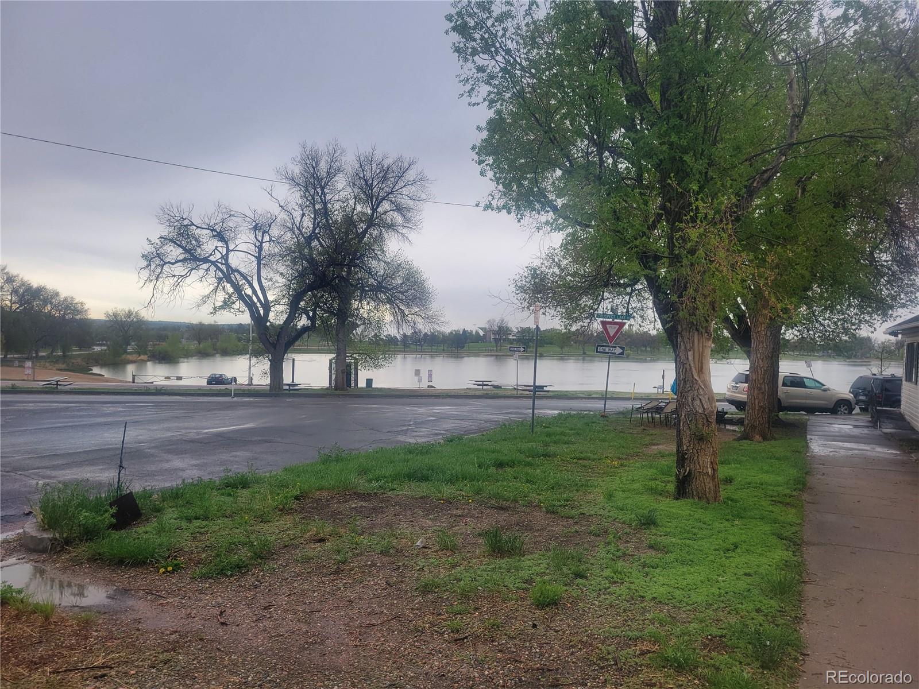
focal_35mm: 26
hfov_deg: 67.3
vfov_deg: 53.1
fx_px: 690
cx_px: 460
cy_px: 344
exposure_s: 1/273
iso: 40
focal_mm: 5.4
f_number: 1.8
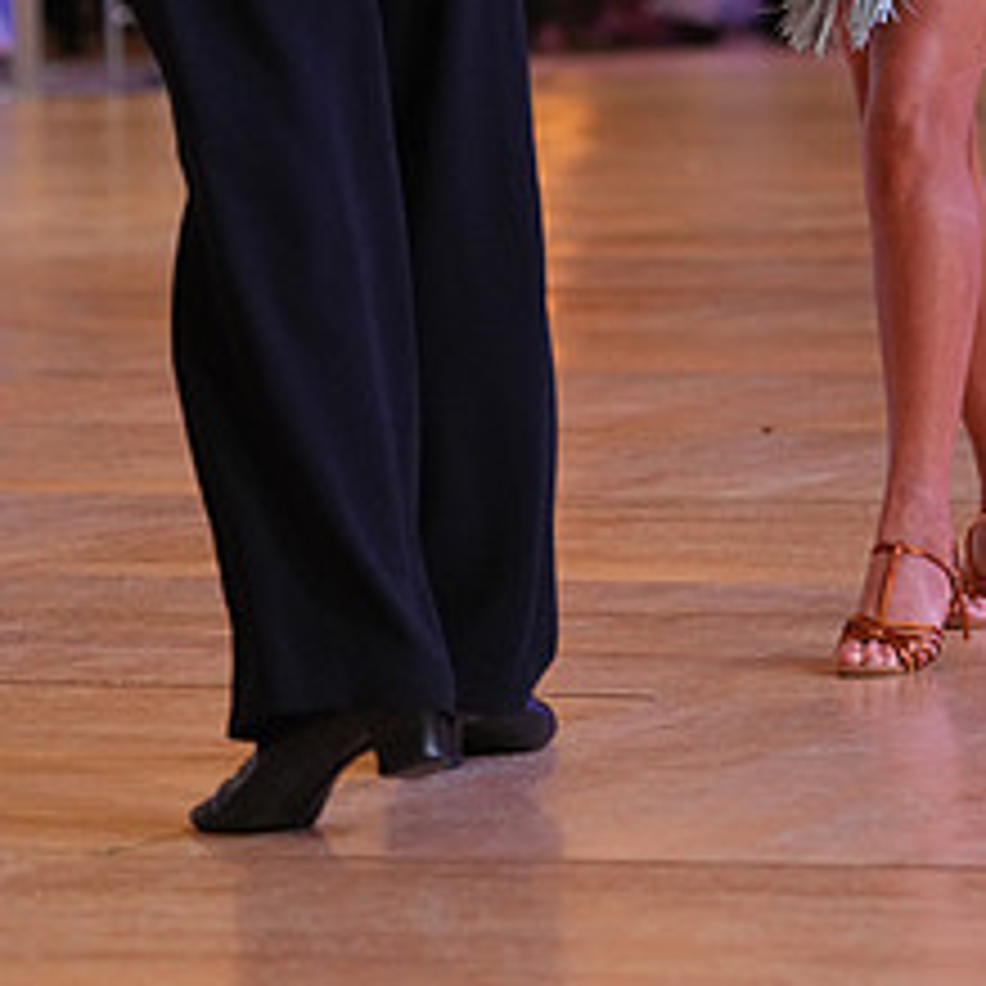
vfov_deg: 6.5
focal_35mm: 266
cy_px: -176
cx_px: 583
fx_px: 8572
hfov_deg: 6.6
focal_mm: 118
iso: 2500
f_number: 4
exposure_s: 1/400
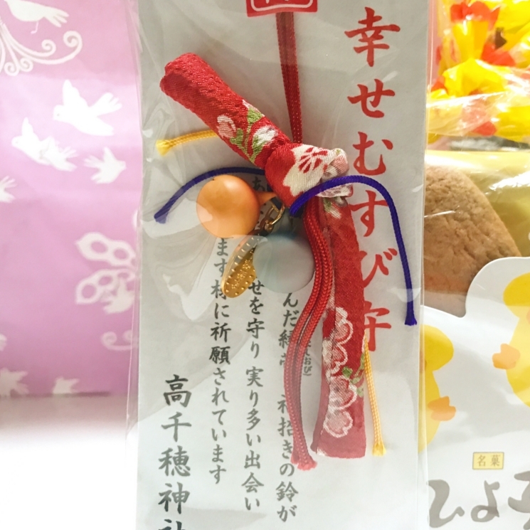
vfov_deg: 48.4
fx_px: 589
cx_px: 327
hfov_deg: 48.1
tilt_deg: -7.5
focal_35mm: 34
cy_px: 258
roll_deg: -1.1
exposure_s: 1/15
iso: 50
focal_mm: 3.99
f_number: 1.8
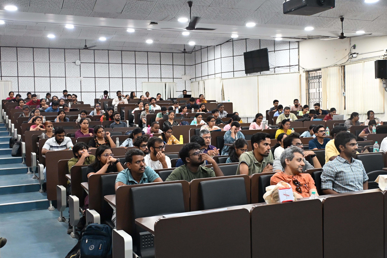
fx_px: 430
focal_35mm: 40
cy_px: 129
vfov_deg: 33.4
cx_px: 194
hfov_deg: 48.5
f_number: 4
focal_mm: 27
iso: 3200
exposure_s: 1/80
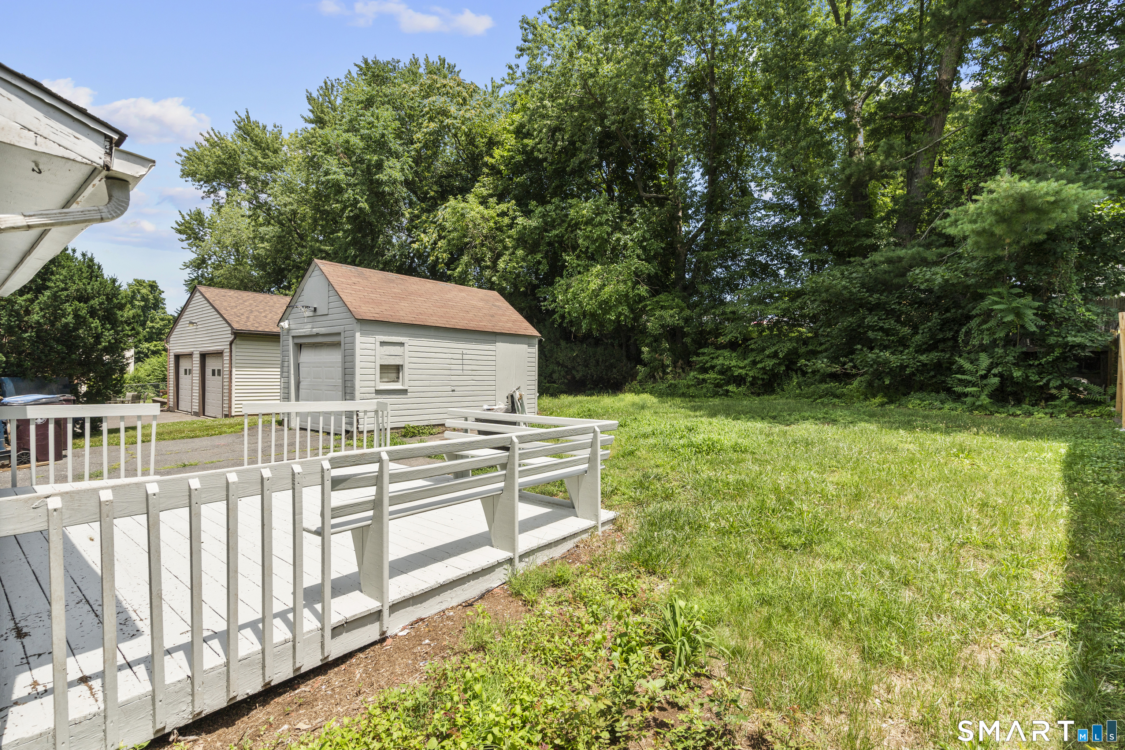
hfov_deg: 96.7
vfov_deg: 73.7
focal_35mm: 16
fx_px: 500
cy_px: 375
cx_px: 562
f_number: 9
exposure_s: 1/30
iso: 200
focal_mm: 16
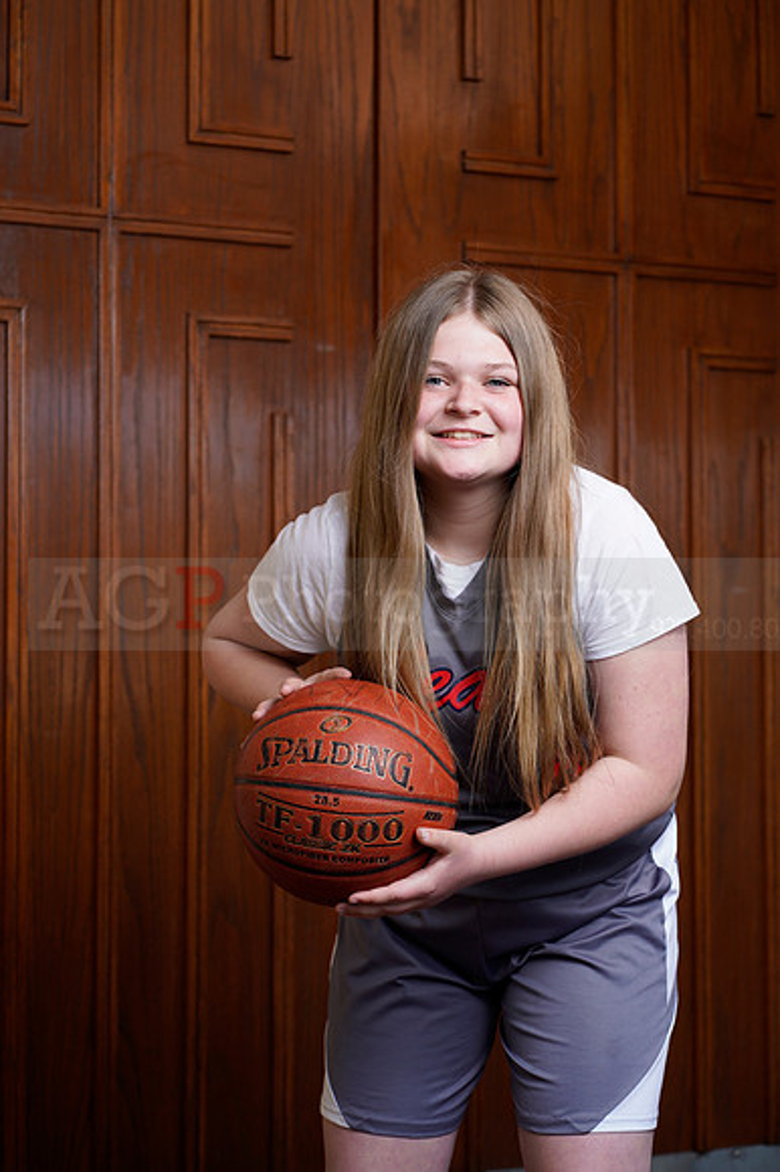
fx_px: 2766
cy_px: 586
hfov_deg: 16.1
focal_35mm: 85
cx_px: 390
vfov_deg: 23.9
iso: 200
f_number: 5.6
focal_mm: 85
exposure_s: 1/250
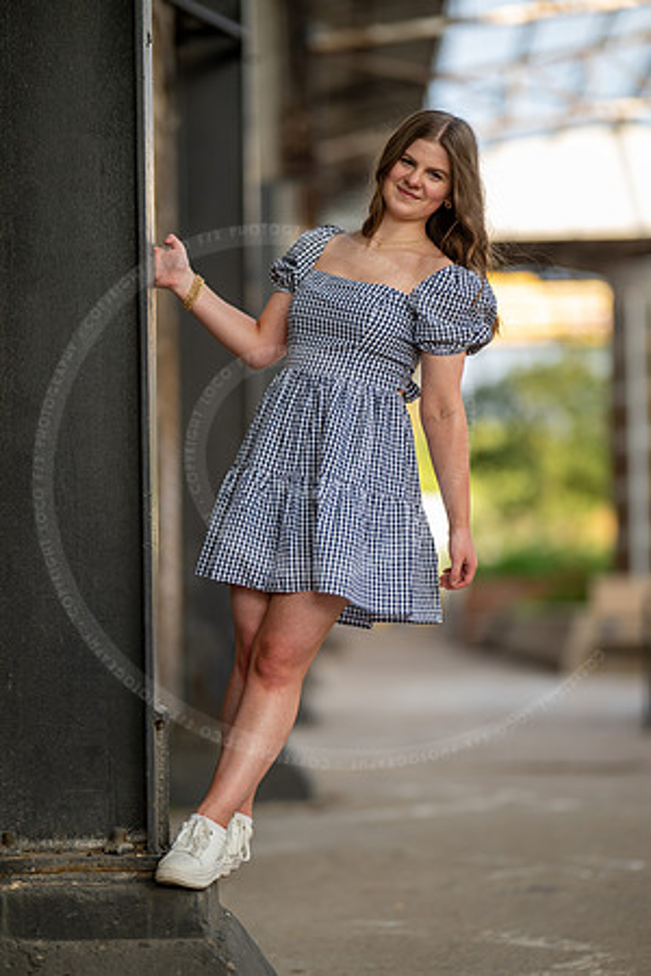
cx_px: 326
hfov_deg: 16.1
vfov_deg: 23.9
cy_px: 488
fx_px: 2305
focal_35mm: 85
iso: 200
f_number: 1.2
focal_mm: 85
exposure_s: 1/1600
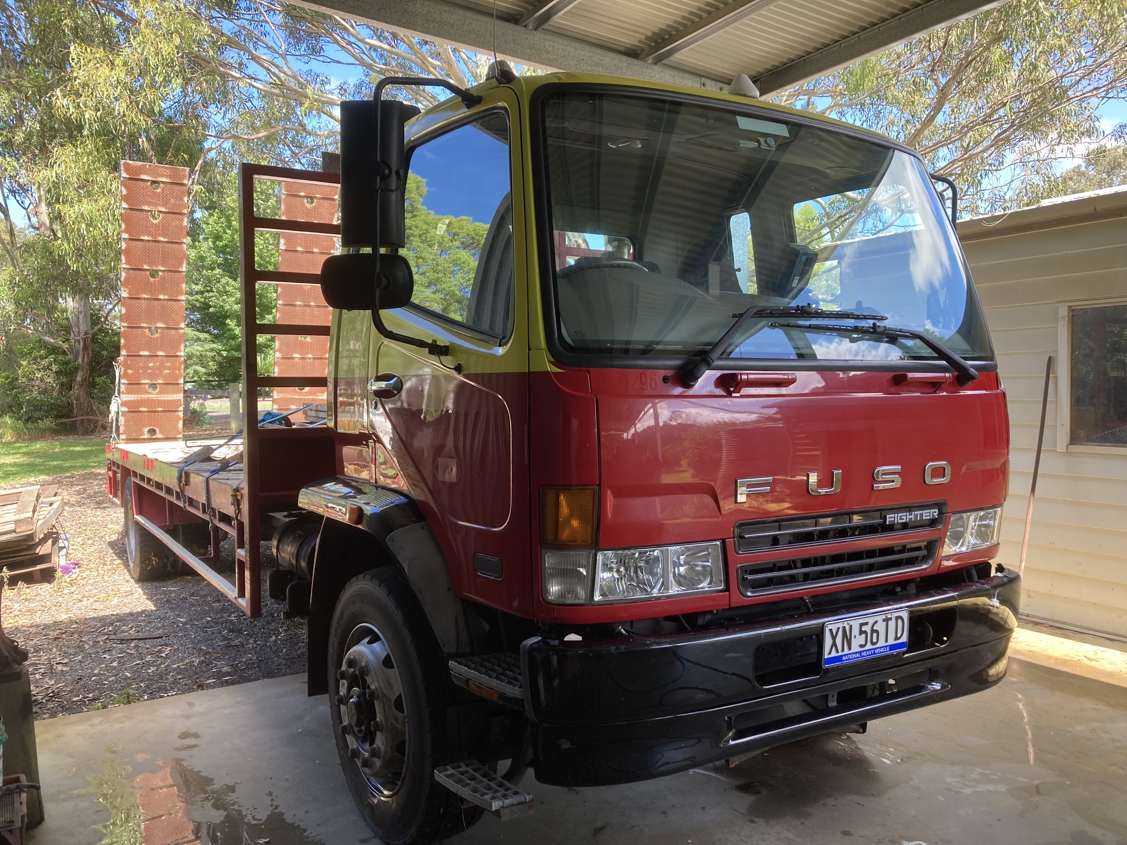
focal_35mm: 28
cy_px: 422
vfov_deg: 49.7
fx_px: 912
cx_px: 564
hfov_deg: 63.4
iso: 20
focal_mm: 3.99
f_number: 1.8
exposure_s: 1/123
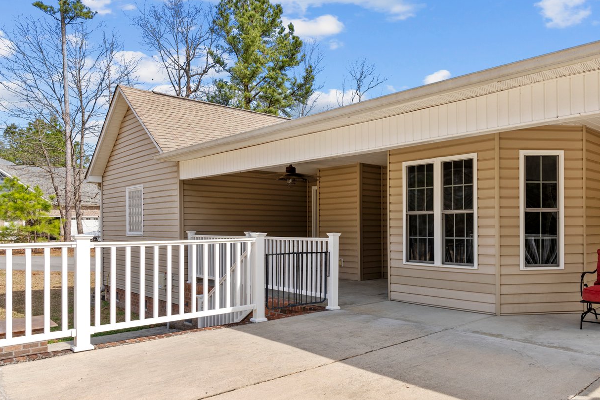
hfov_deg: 63.5
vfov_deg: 47.8
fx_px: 450
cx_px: 449
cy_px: 225
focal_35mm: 27
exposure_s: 1/200
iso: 125
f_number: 8
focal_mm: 16
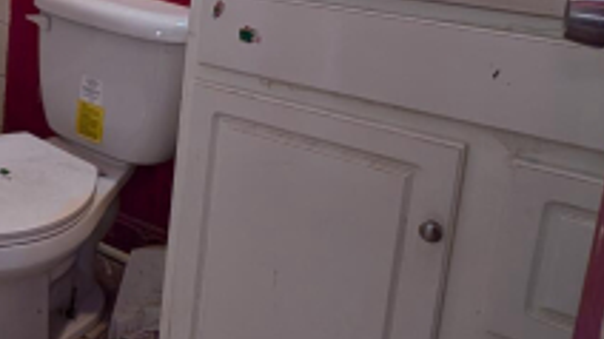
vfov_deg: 26.8
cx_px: 54
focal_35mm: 41
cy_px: -26
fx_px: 656
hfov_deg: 44.7
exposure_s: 1/24
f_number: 1.95
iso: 137
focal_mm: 2.23
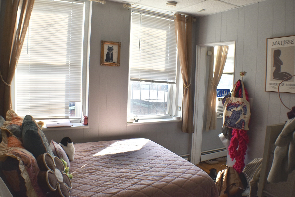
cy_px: 98
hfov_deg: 55.1
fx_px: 283
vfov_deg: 38.4
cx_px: 148
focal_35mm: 34
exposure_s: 1/250
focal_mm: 23
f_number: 7.1
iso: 200
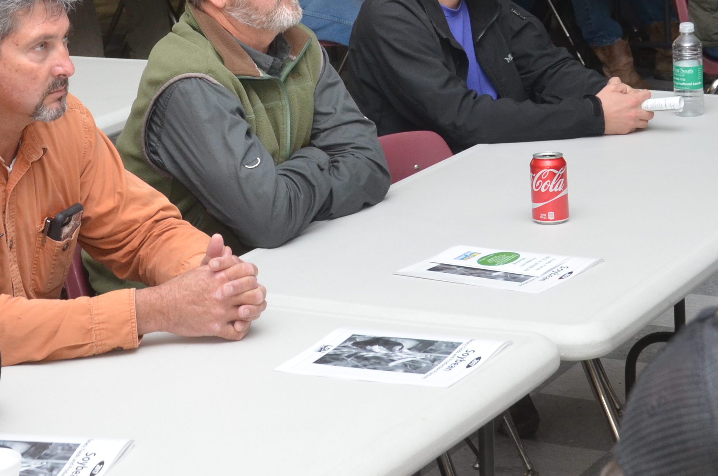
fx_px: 2170
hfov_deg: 18.8
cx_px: 262
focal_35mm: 109
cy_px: 3
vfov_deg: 12.4
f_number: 7.1
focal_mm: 30
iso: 800
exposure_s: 1/60
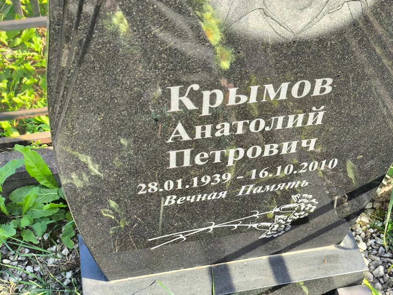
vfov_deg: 29.1
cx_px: 196
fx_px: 568
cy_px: 148
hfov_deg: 38.2
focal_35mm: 50
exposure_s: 1/179
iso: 50
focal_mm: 4.71
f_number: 1.7
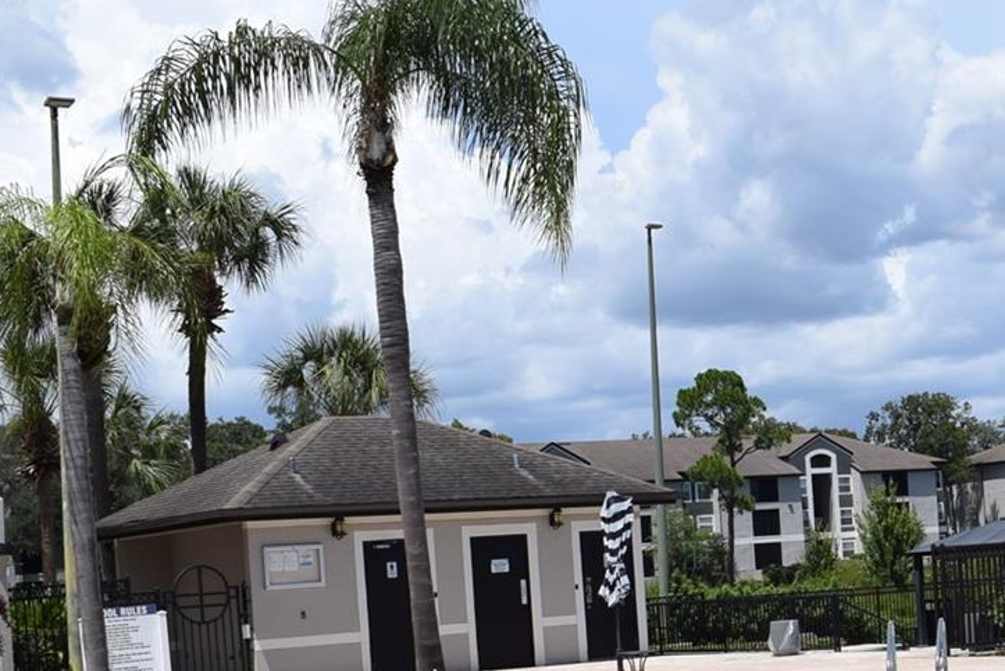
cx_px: 949
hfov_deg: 26.5
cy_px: 569
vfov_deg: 18.5
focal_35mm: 73
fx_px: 2039
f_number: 11
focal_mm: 22
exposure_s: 1/500
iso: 200
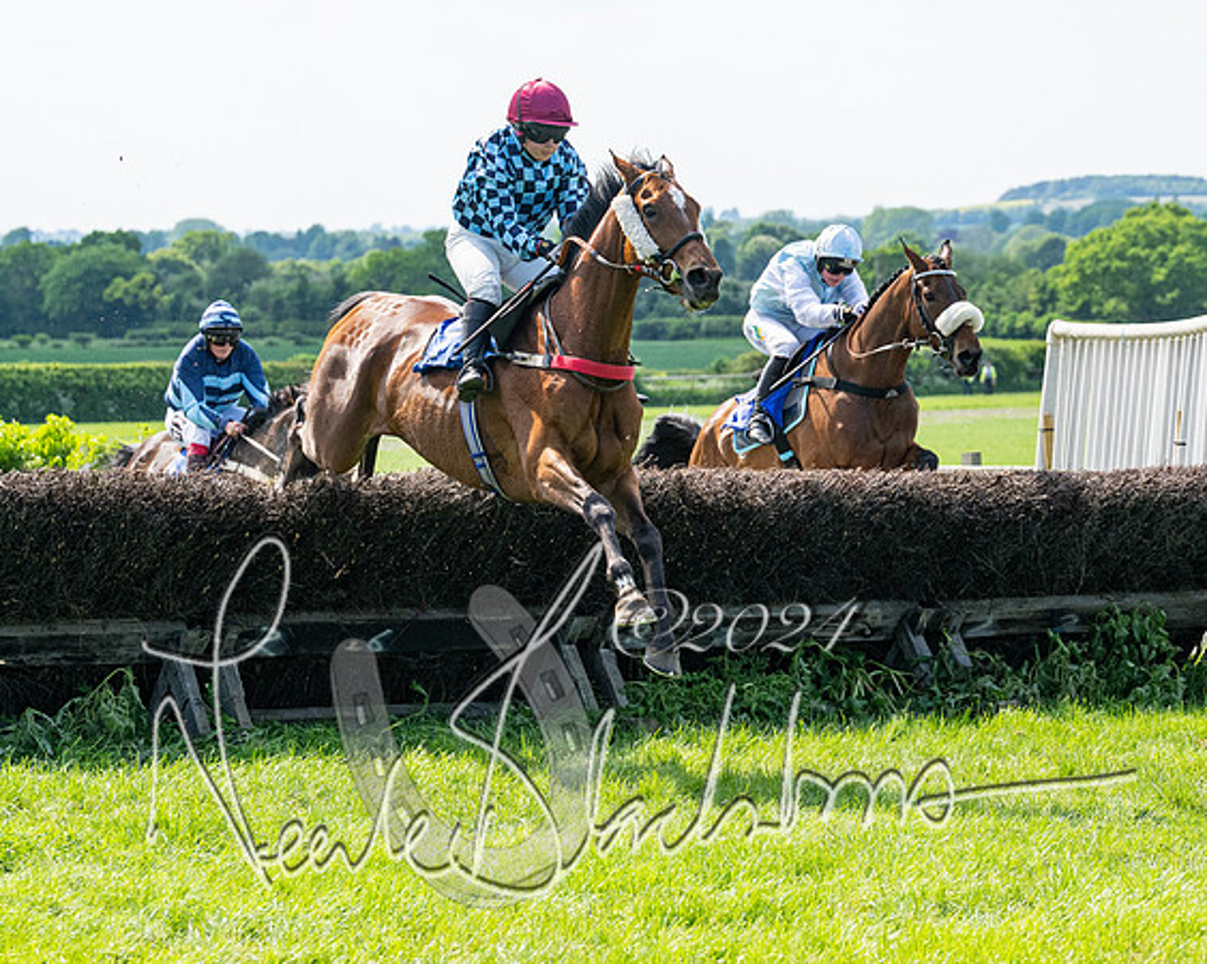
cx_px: 651
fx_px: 4548
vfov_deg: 12.1
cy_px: 494
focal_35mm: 127
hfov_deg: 15.1
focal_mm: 70
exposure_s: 1/3200
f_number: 4
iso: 400
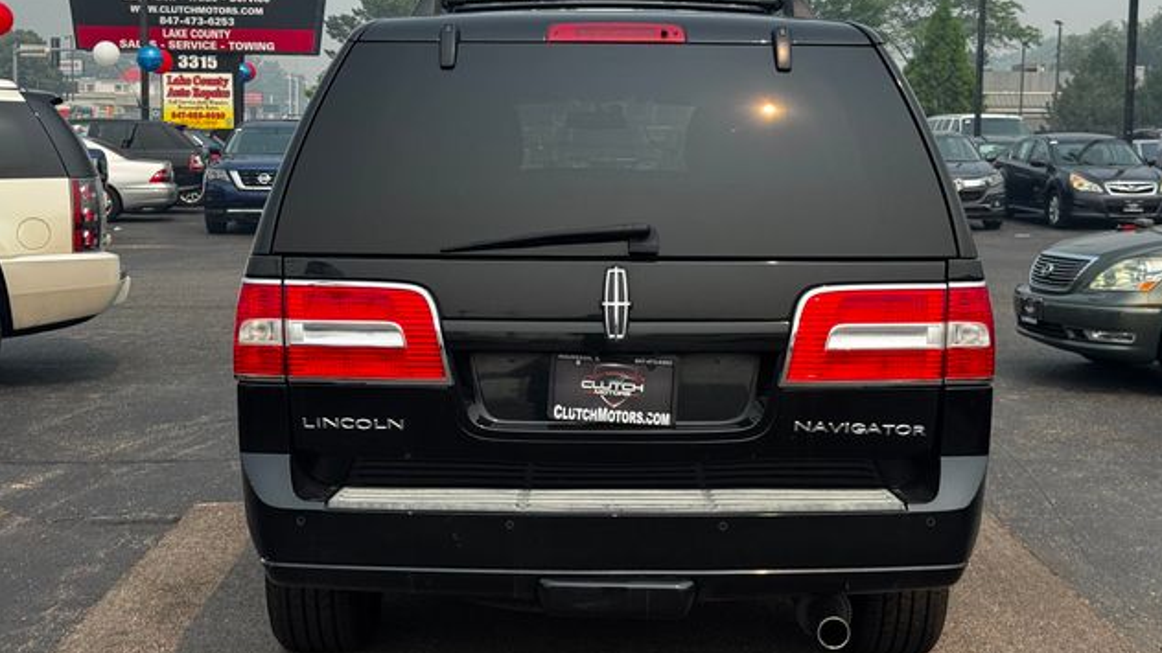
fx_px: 1633
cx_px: 587
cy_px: 283
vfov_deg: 22.6
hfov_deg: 39.2
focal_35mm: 53
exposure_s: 1/2833
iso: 64
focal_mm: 6.76
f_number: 1.78
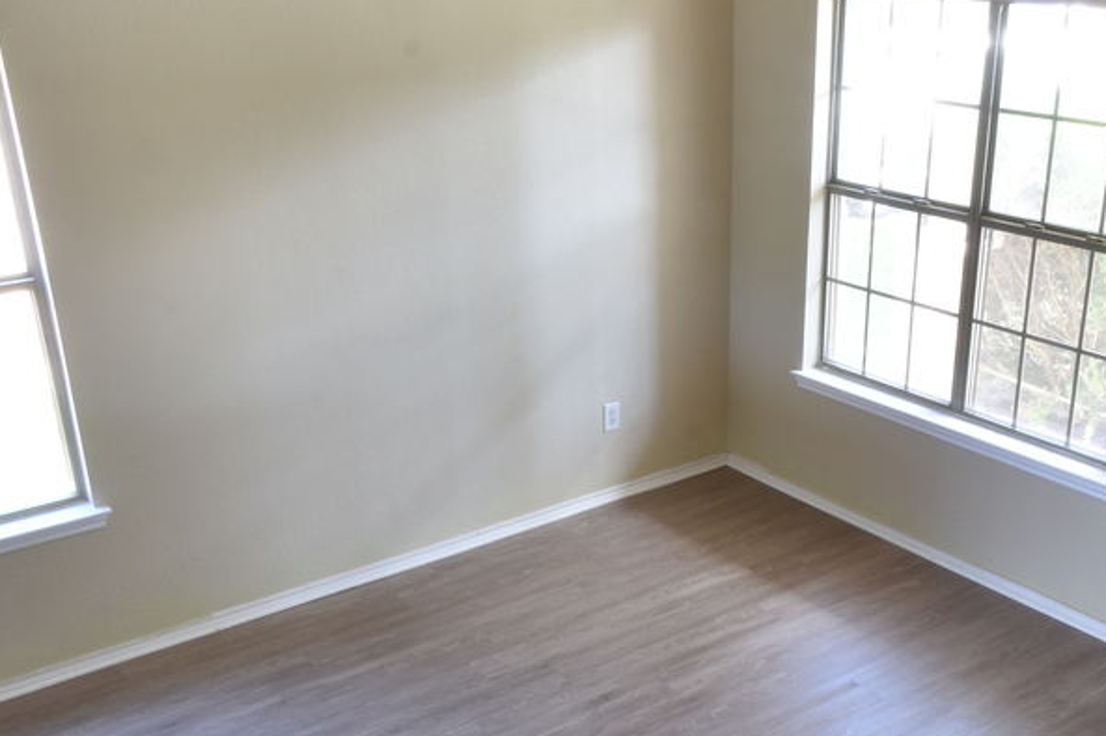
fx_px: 1259
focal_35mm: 41
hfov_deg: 47.2
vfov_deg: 32.4
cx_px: 642
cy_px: 488
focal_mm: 10
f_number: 22
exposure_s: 4
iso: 100
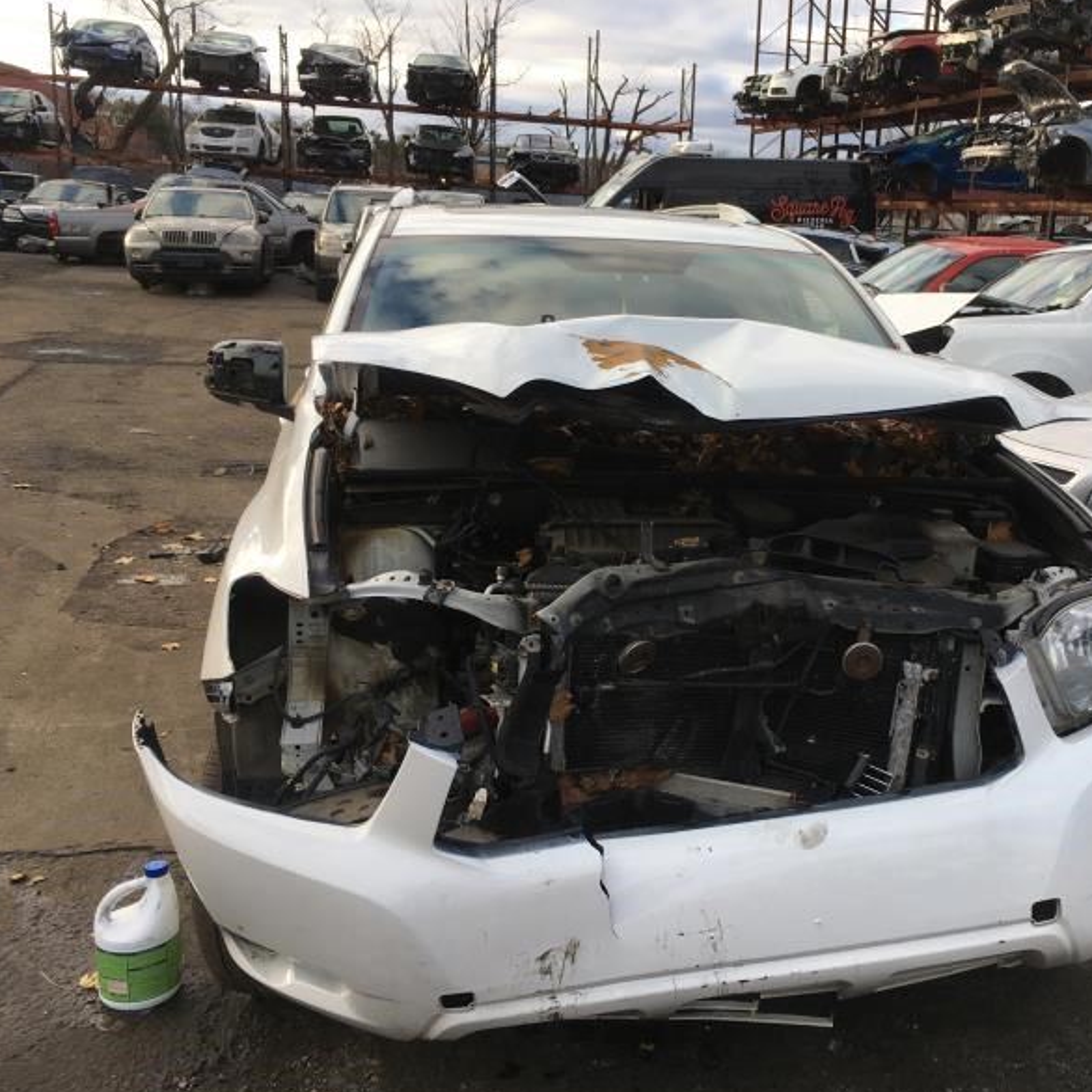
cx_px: 729
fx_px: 1249
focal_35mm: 35
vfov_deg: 47.2
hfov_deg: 46.5
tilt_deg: -12.0
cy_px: 544
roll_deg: -3.8
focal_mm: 4.15
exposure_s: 1/340
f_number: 2.2
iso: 25
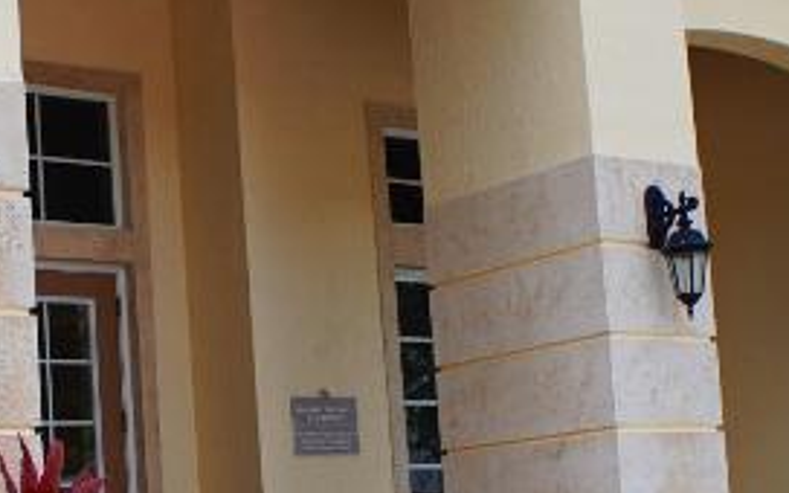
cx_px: 116
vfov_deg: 18.0
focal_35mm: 71
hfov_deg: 28.1
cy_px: 455
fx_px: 1530
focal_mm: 11
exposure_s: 1/125
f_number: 4
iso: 100
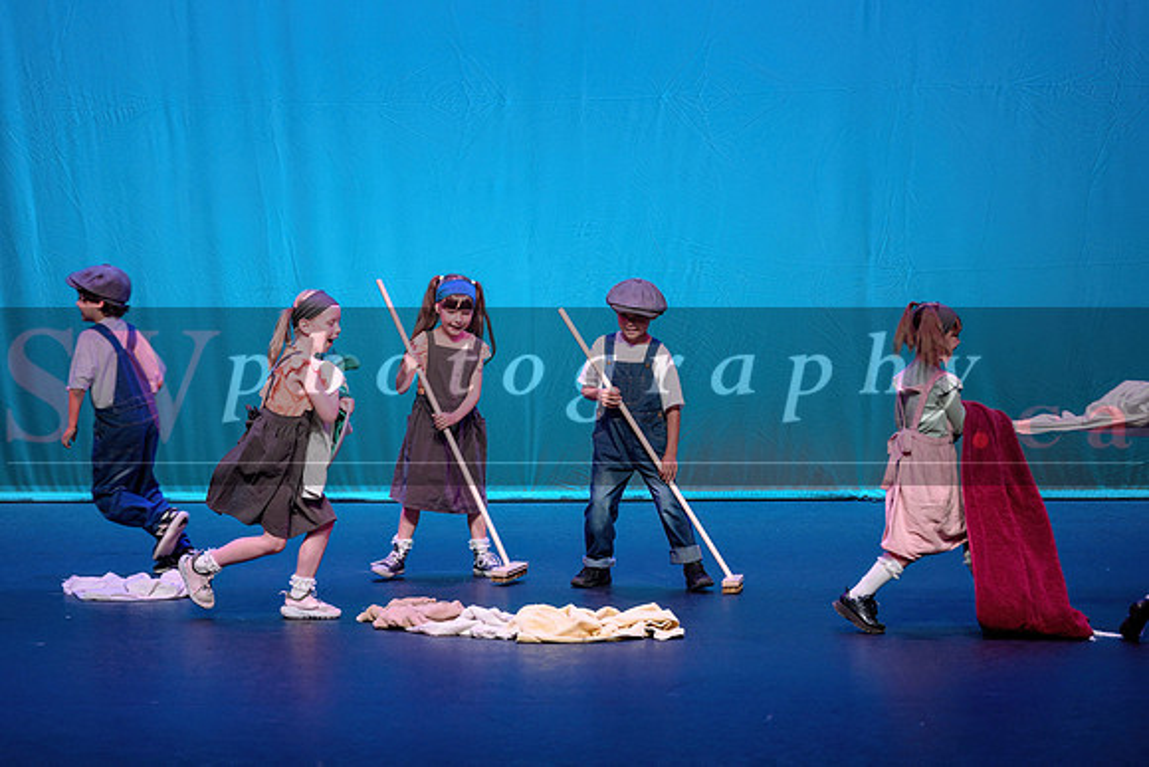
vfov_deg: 8.6
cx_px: 493
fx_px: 5103
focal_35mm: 160
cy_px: 329
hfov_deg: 12.8
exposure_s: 1/400
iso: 1250
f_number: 2.8
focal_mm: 140
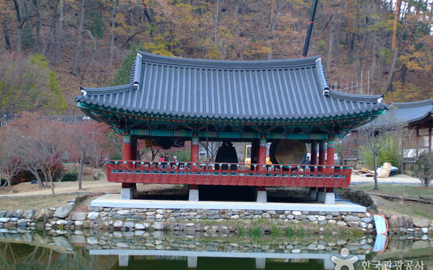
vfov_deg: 16.9
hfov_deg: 26.8
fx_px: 908
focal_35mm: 77
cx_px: 216
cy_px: 142
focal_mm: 50
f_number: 3.8
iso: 400
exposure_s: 1/45
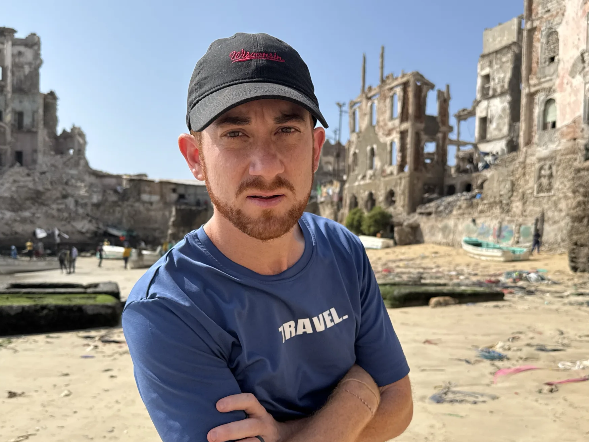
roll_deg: -0.6
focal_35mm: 35
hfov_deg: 52.6
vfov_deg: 40.5
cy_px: 274
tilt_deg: -2.0
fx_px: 596
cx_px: 286
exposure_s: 1/5714
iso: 80
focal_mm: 6.76
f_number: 1.78
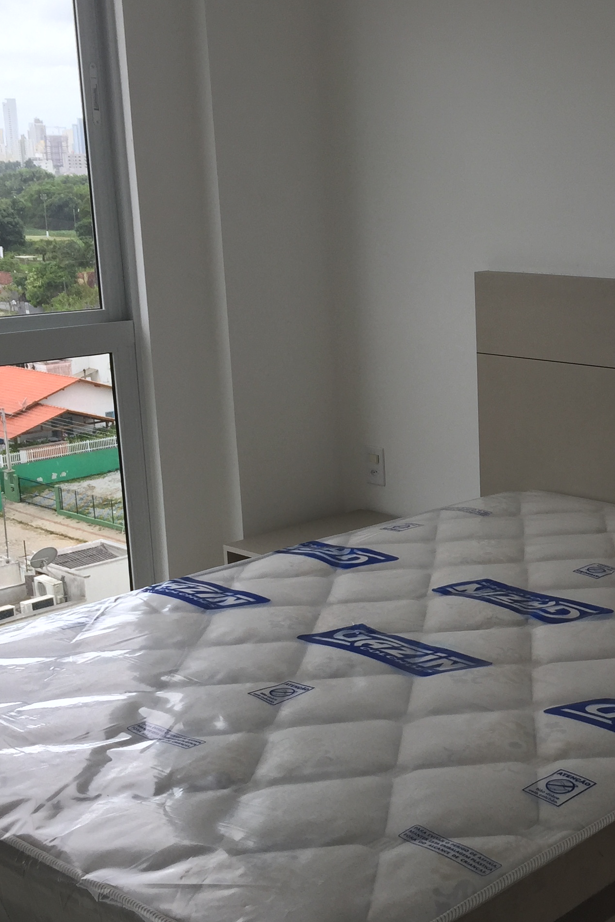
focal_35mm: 52
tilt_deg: -15.4
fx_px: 1332
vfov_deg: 38.2
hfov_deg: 24.7
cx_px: 623
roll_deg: -0.7
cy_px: 501
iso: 32
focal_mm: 4.15
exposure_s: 1/226
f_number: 2.2
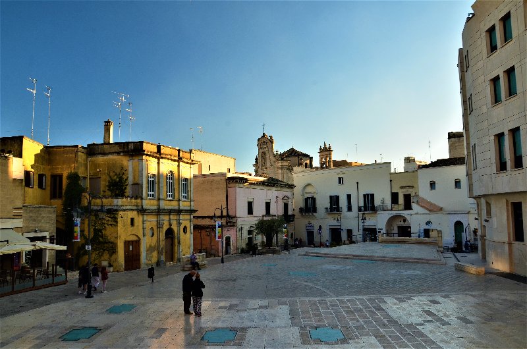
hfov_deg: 67.5
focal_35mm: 27
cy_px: 174
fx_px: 394
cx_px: 264
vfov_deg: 47.7
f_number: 10
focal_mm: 18
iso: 320
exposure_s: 1/60
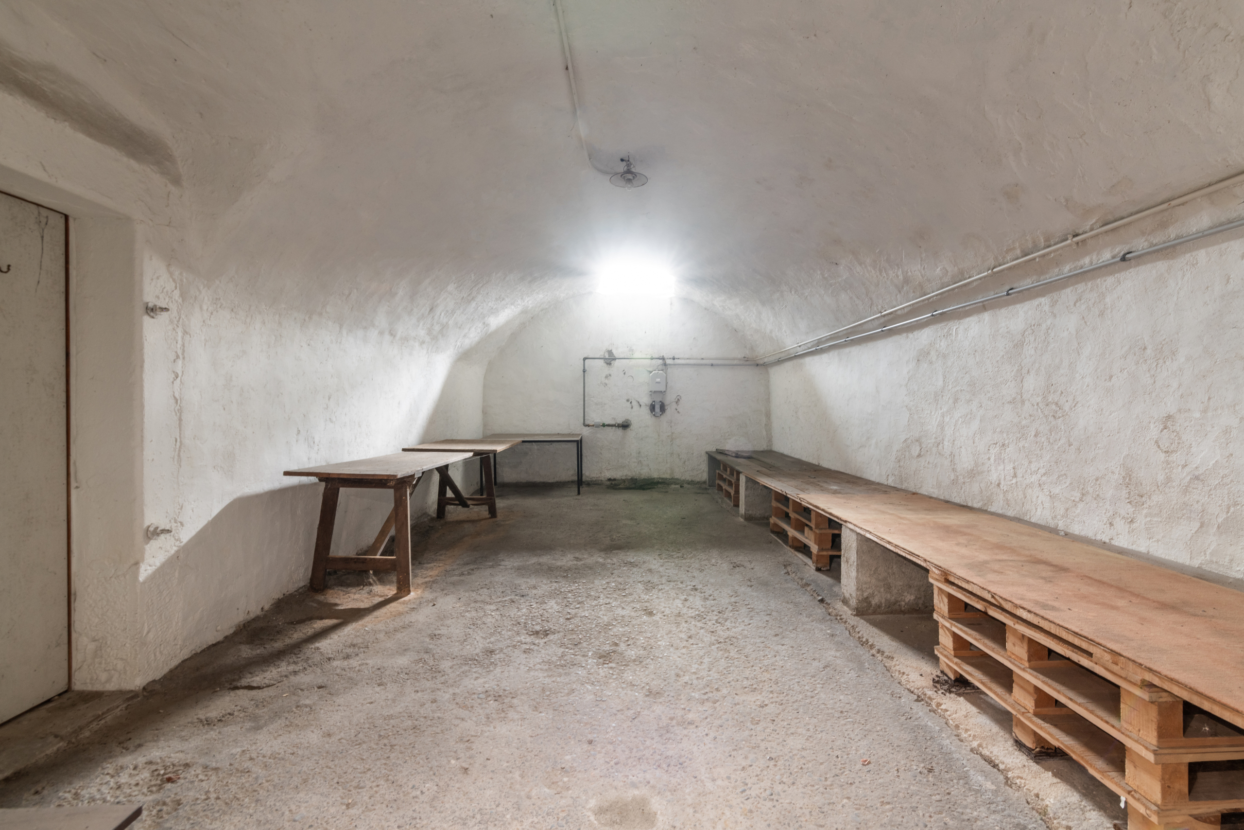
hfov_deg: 100.4
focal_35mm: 15
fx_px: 518
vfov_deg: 77.3
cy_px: 415
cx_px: 622
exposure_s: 10
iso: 250
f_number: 9
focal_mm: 15
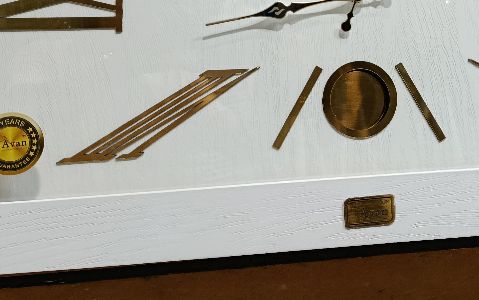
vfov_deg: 23.8
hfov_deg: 38.4
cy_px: 2
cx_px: 321
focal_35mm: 52
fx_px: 679
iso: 638
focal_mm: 5.24
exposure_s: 1/100
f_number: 1.7
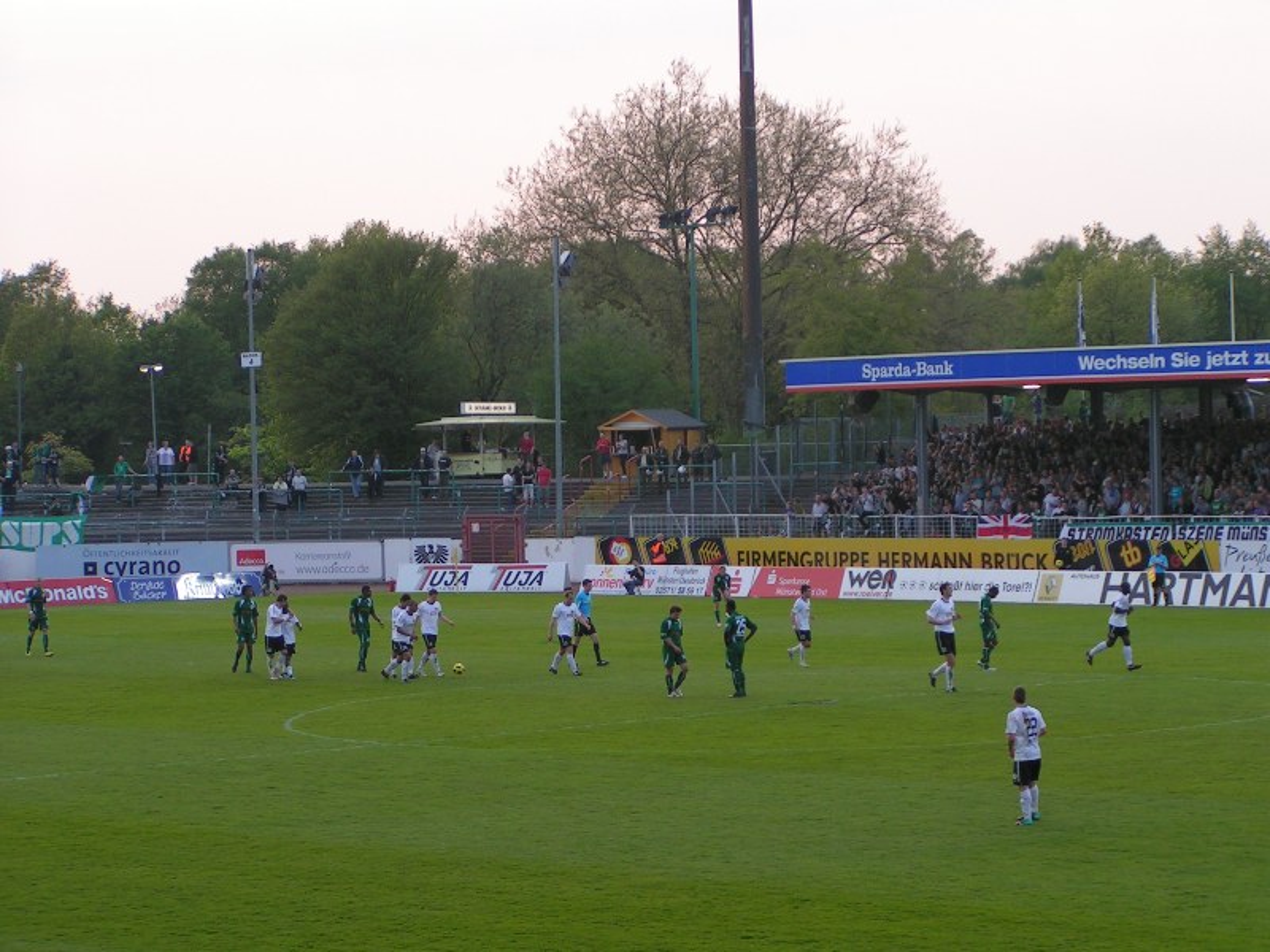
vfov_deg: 13.7
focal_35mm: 108
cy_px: 476
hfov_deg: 18.2
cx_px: 635
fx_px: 3962
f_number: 3.5
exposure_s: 1/125
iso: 50
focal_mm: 16.6
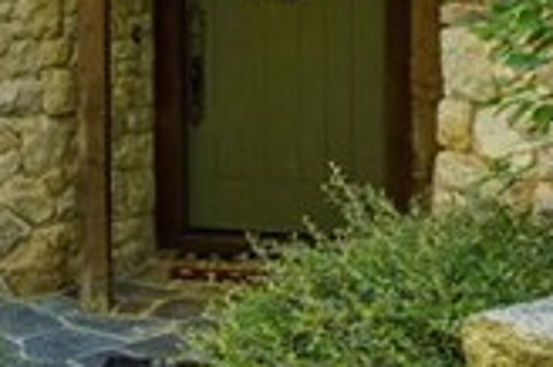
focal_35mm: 101
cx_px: -30
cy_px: -138
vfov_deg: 12.9
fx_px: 1554
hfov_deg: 19.5
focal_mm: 16.2
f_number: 13
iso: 100
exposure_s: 1/6
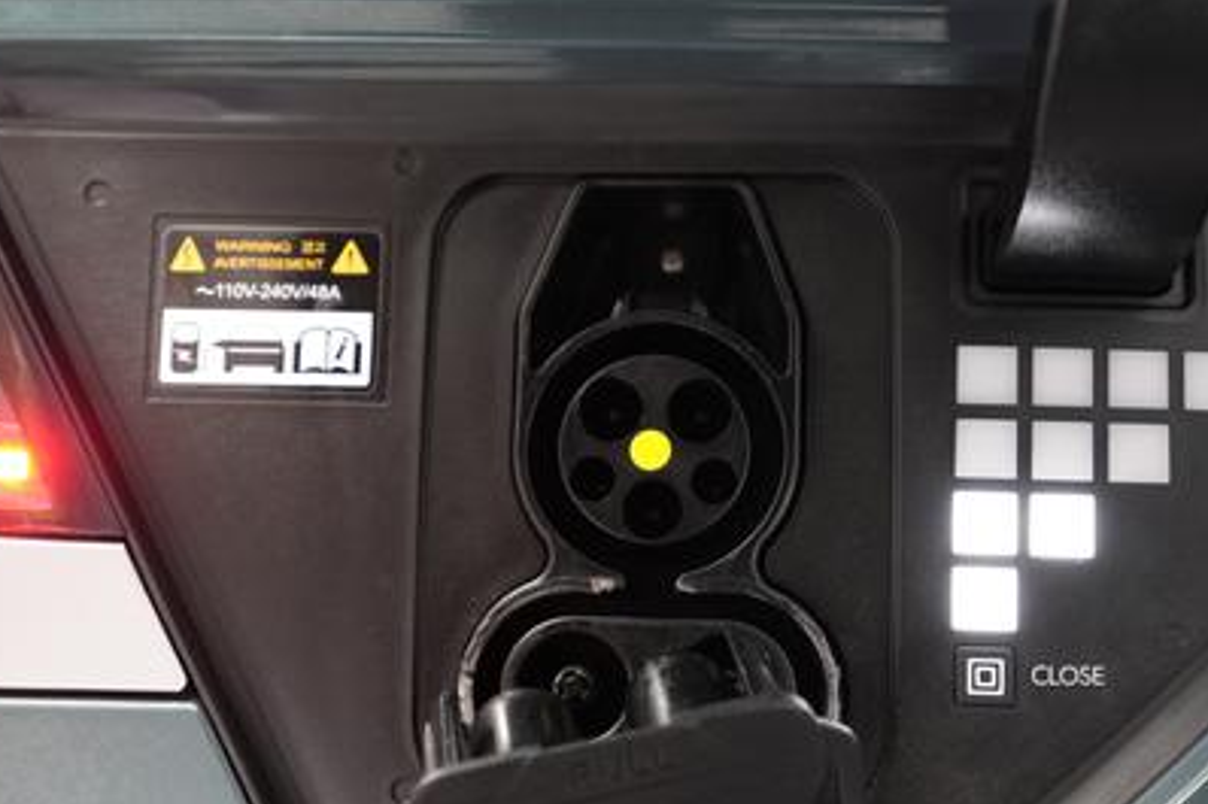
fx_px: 1509
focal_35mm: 45
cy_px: 492
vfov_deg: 29.7
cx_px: 683
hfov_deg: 43.5
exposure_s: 1/60
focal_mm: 28
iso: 2000
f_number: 2.8
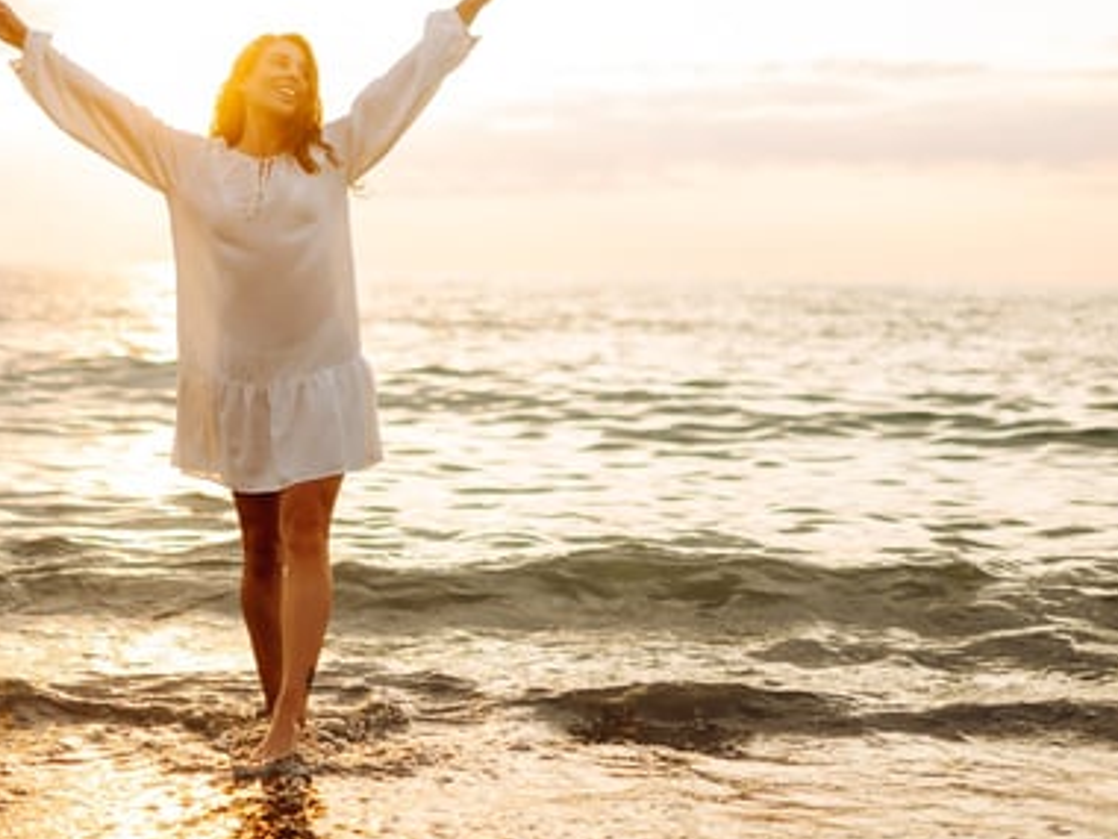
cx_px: 318
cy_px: 222
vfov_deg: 21.5
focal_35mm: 68
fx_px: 2196
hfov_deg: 28.3
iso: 100
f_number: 1.4
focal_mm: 35
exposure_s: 1/1250
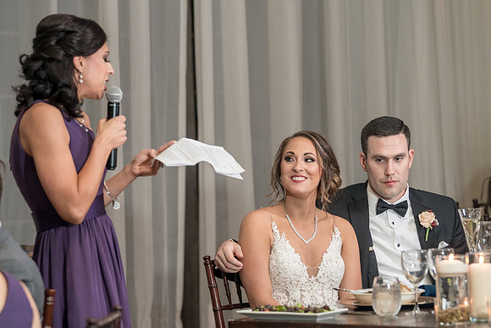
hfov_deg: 13.7
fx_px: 2039
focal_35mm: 149
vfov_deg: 9.2
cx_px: 229
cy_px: 179
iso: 2000
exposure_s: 1/200
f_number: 4
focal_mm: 125
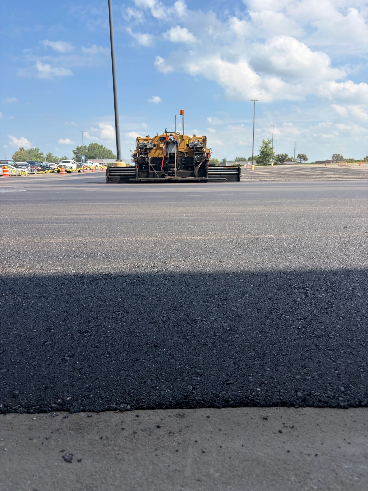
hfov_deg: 53.1
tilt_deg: -11.3
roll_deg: +0.2
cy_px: 246
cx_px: 184
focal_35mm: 26
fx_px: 369
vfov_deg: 67.3
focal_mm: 5.96
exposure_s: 1/2639
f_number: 1.6
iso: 50
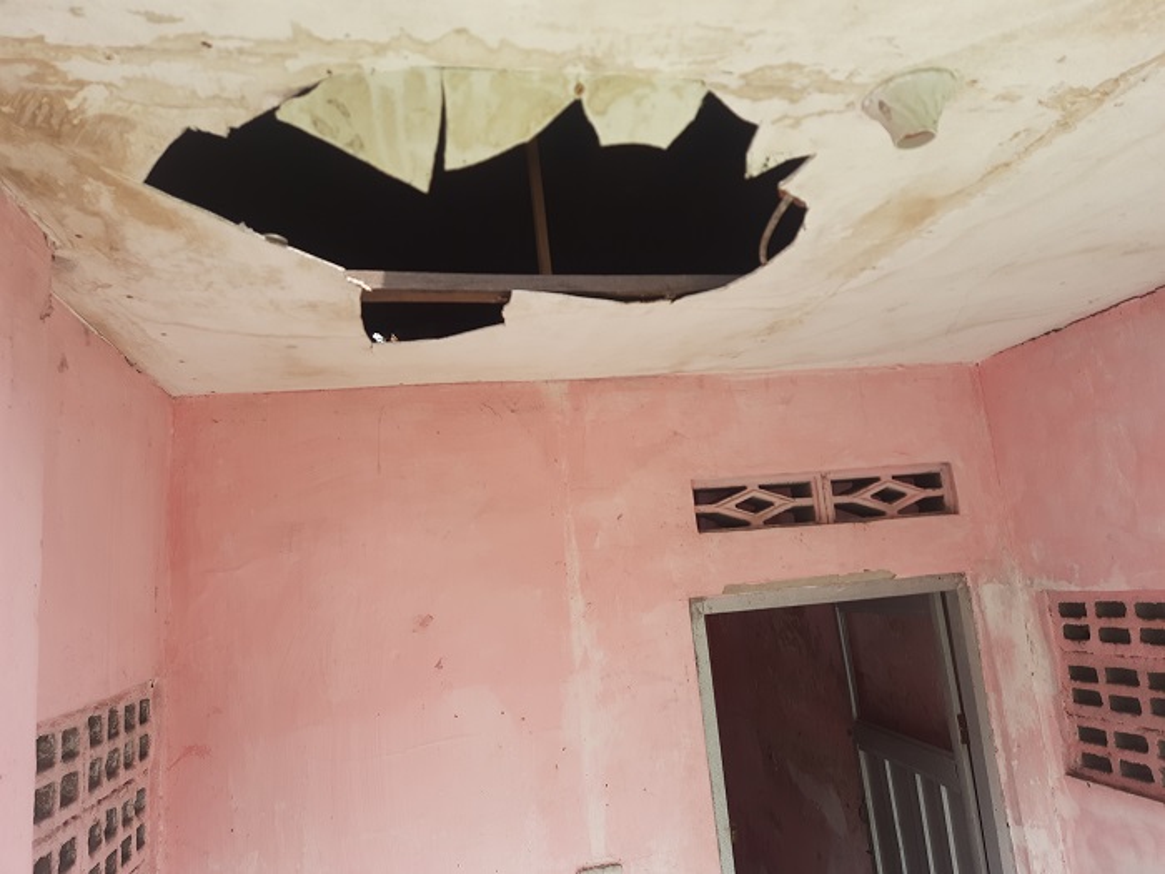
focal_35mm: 24
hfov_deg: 71.6
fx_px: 808
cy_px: 437
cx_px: 582
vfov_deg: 56.8
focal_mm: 5.23
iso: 20
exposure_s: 1/107
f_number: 1.8
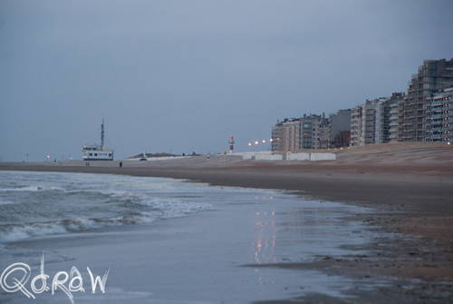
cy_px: 152
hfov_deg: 11.4
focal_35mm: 180
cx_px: 226
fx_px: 2268
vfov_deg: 7.7
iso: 400
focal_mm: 120
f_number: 5.6
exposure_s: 1/25
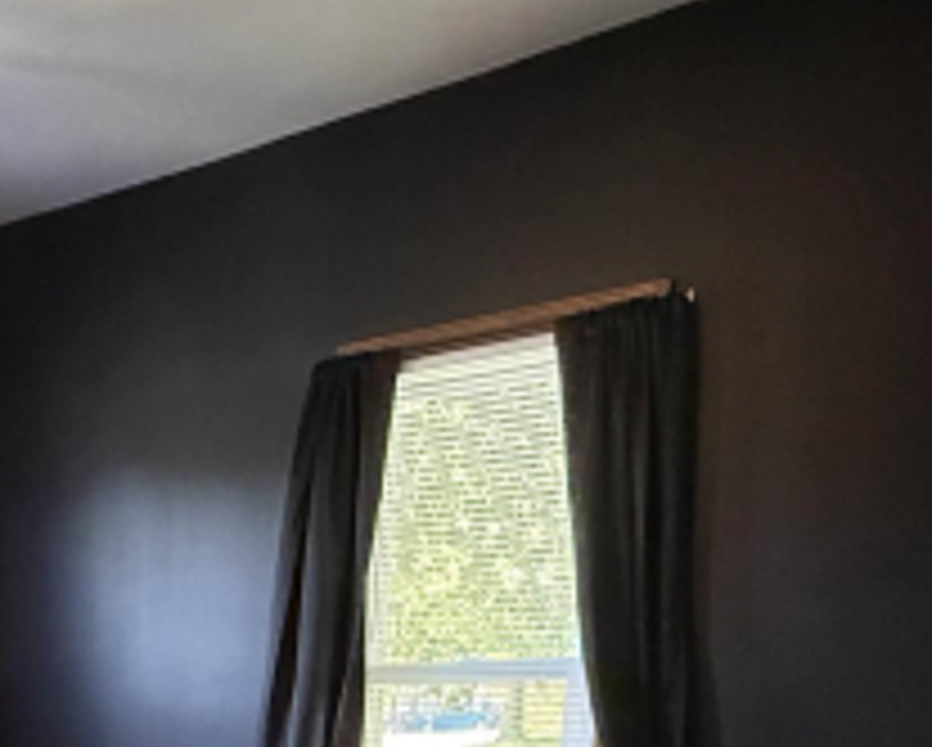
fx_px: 1215
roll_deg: +1.5
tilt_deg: -17.6
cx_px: 47
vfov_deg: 26.0
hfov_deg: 38.3
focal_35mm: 44
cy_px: 1098
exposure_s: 1/60
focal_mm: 2.22
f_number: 2.2
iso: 1000
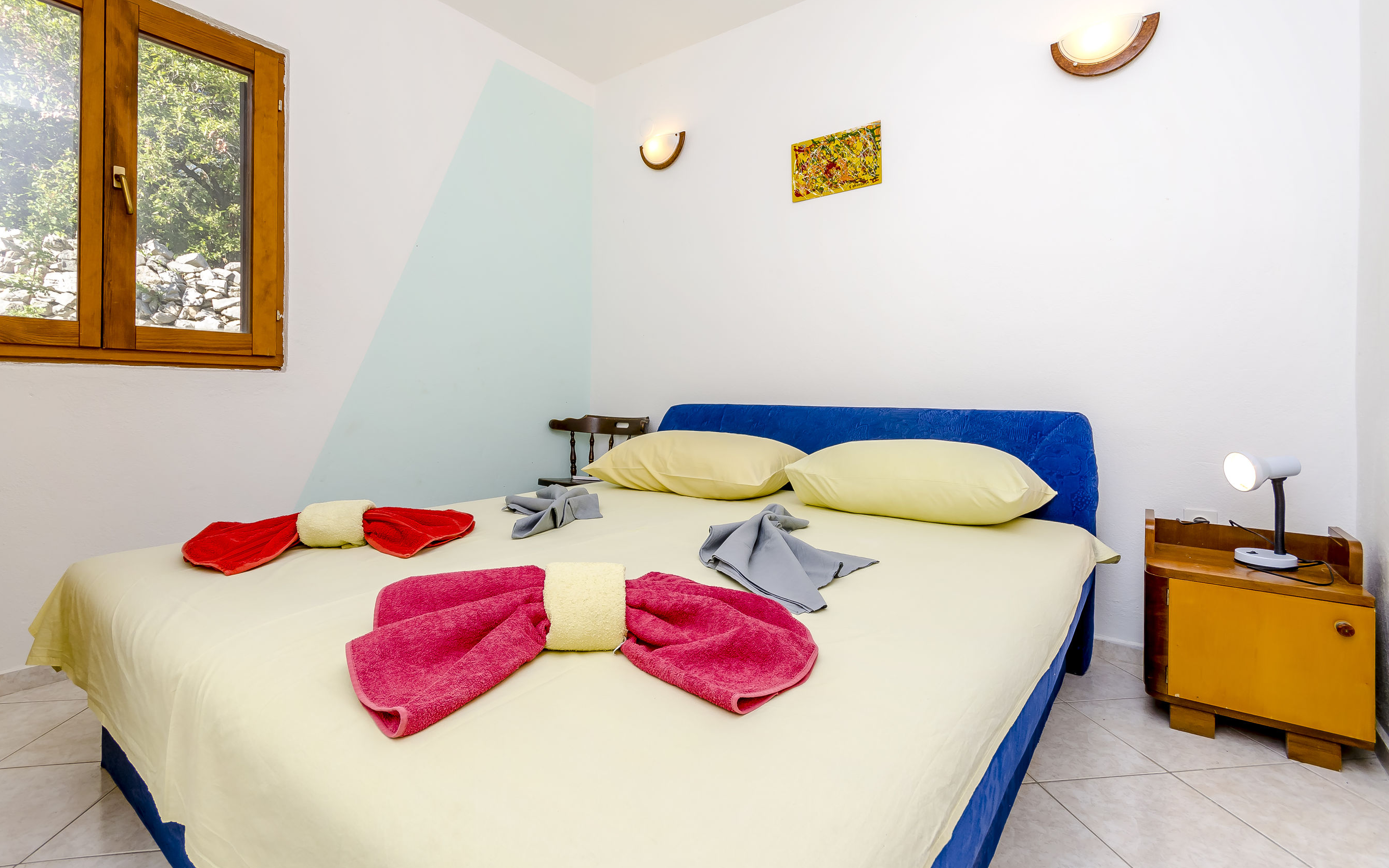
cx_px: 686
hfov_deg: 97.8
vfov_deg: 71.1
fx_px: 606
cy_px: 391
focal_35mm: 16
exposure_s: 1/125
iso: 250
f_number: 8
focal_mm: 10
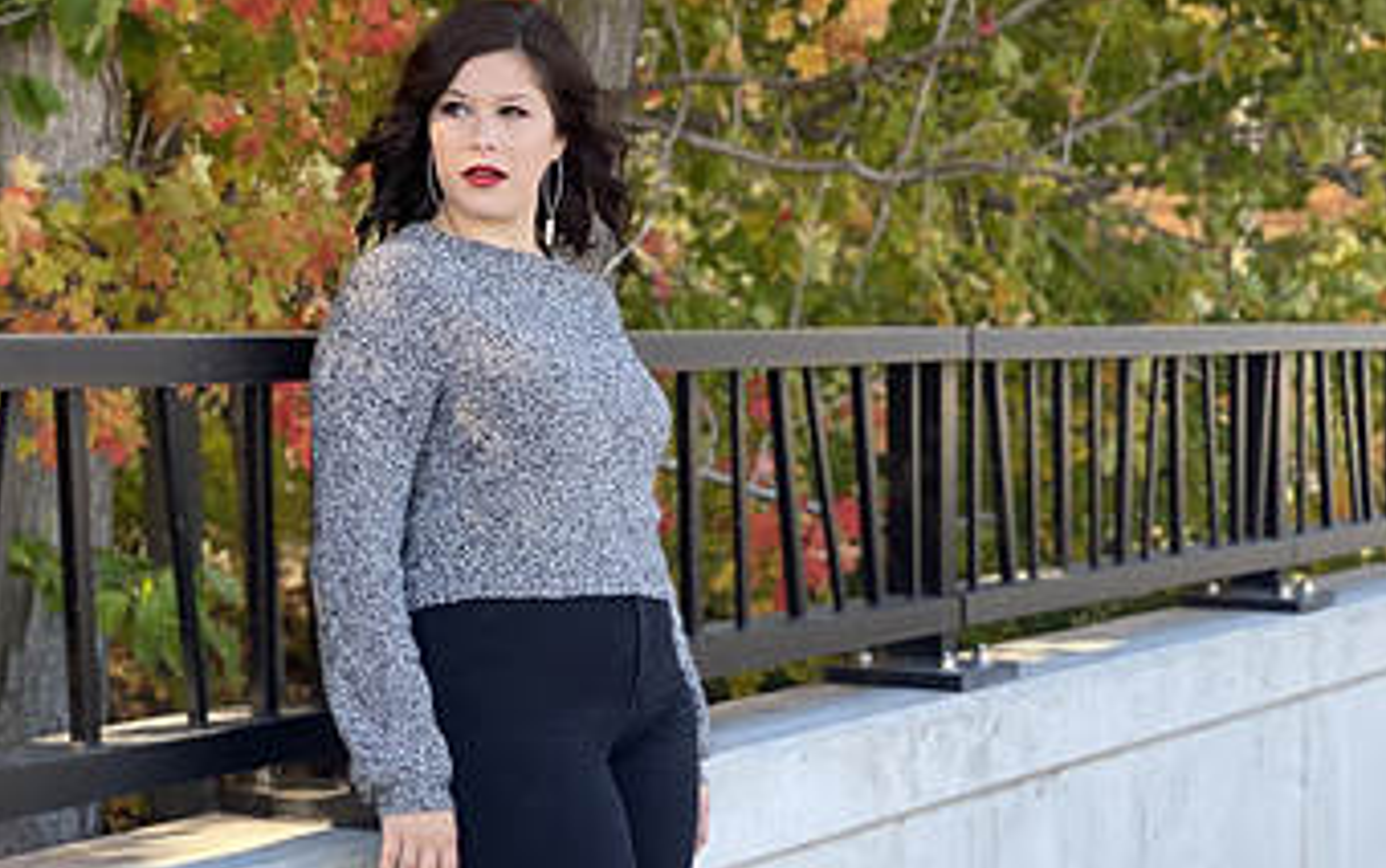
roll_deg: -0.6
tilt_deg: -2.4
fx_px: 3062
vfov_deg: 16.1
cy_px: 489
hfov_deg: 25.5
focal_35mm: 81
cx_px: 626
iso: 25
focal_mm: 6
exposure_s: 1/122
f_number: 2
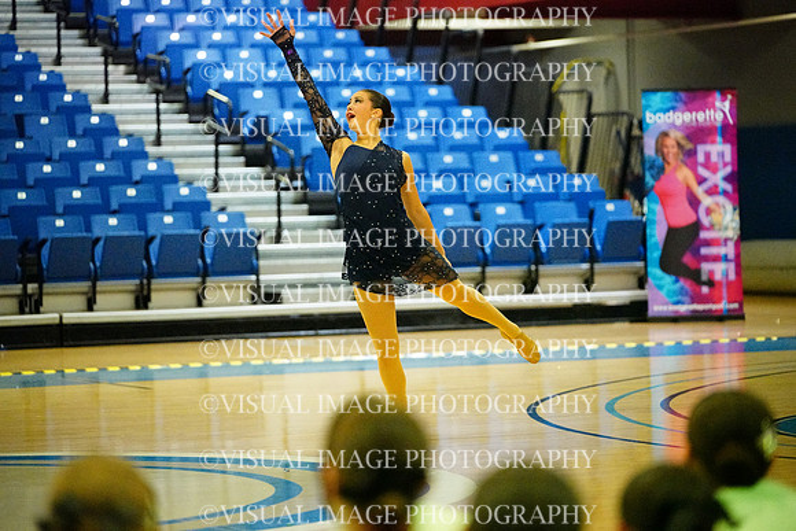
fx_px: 3317
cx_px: 398
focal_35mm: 150
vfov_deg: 9.2
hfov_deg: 13.7
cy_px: 266
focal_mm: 150
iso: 25600
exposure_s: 1/1600
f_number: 2.8
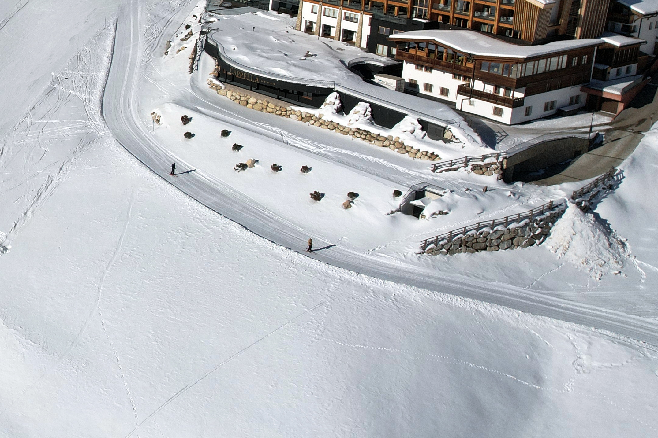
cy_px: 66
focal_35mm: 56
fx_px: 1023
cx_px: -104
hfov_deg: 30.9
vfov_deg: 23.7
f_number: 2.8
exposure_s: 1/6000
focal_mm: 8.38
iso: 110
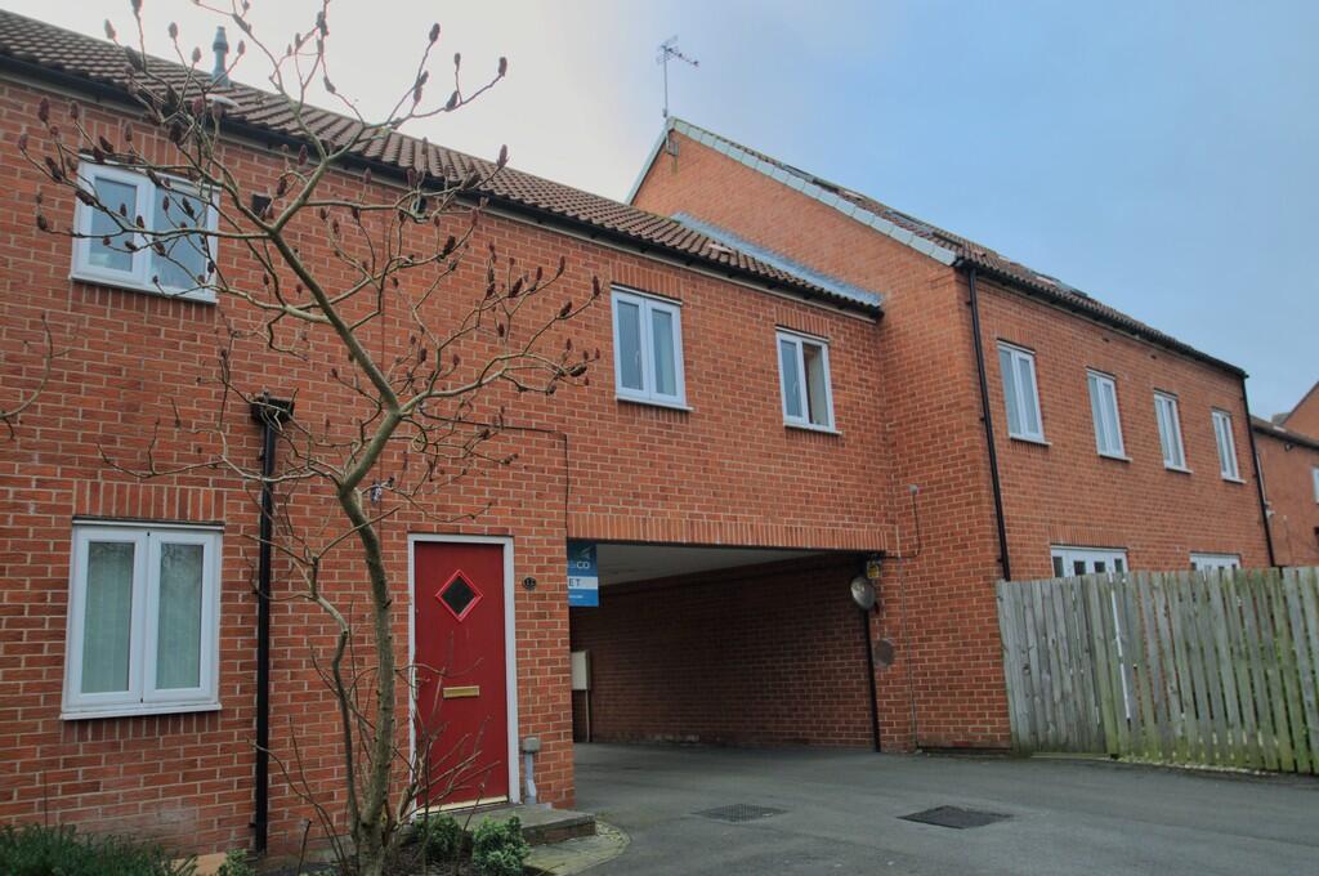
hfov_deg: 64.6
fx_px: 1043
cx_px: 660
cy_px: 438
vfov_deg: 45.6
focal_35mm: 28
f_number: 5.6
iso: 280
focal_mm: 19
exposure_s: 1/125
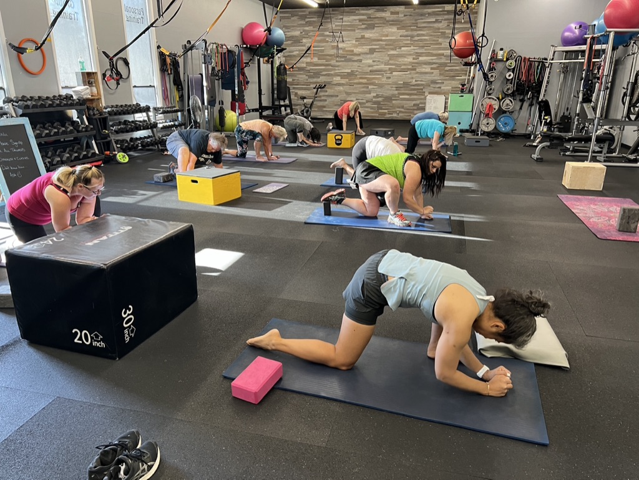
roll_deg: +0.3
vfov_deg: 53.1
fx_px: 480
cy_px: 240
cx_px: 320
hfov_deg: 67.3
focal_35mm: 26
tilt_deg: -18.3
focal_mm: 5.7
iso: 200
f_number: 1.5
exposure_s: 1/60
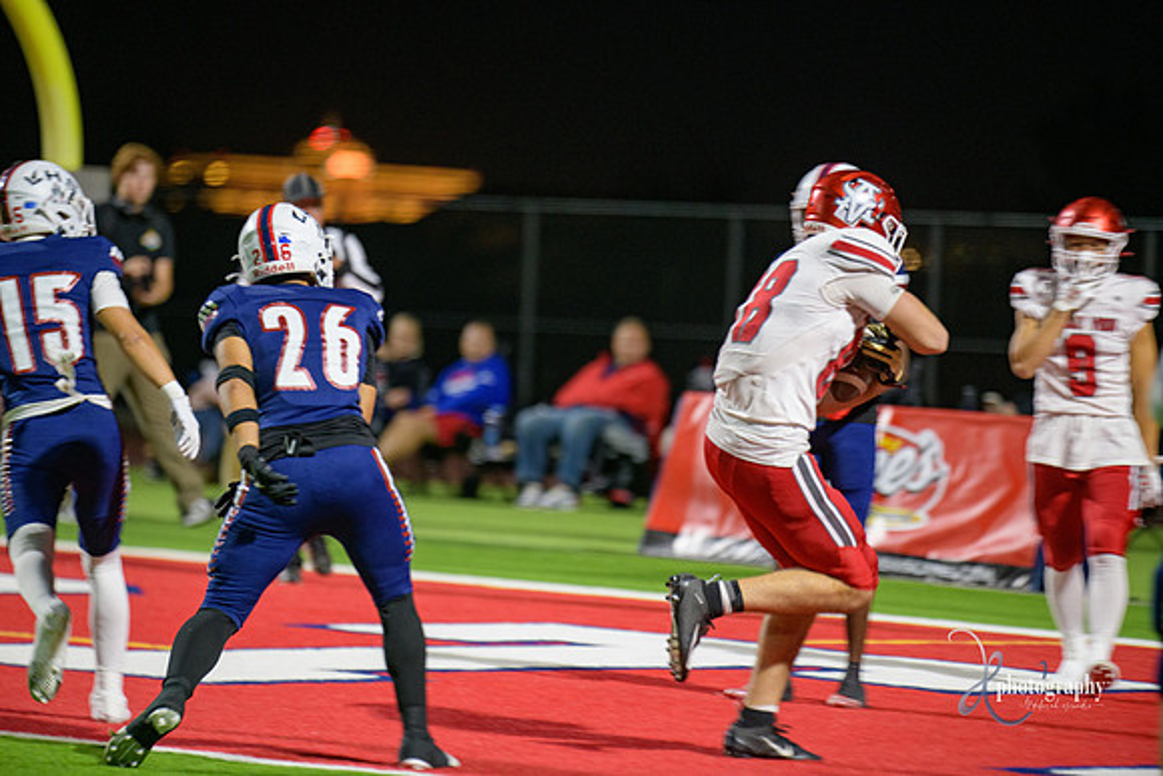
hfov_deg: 8.2
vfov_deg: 5.5
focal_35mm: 250
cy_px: 388
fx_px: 8078
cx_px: 582
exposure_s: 1/250
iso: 2000
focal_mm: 250
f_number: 2.8
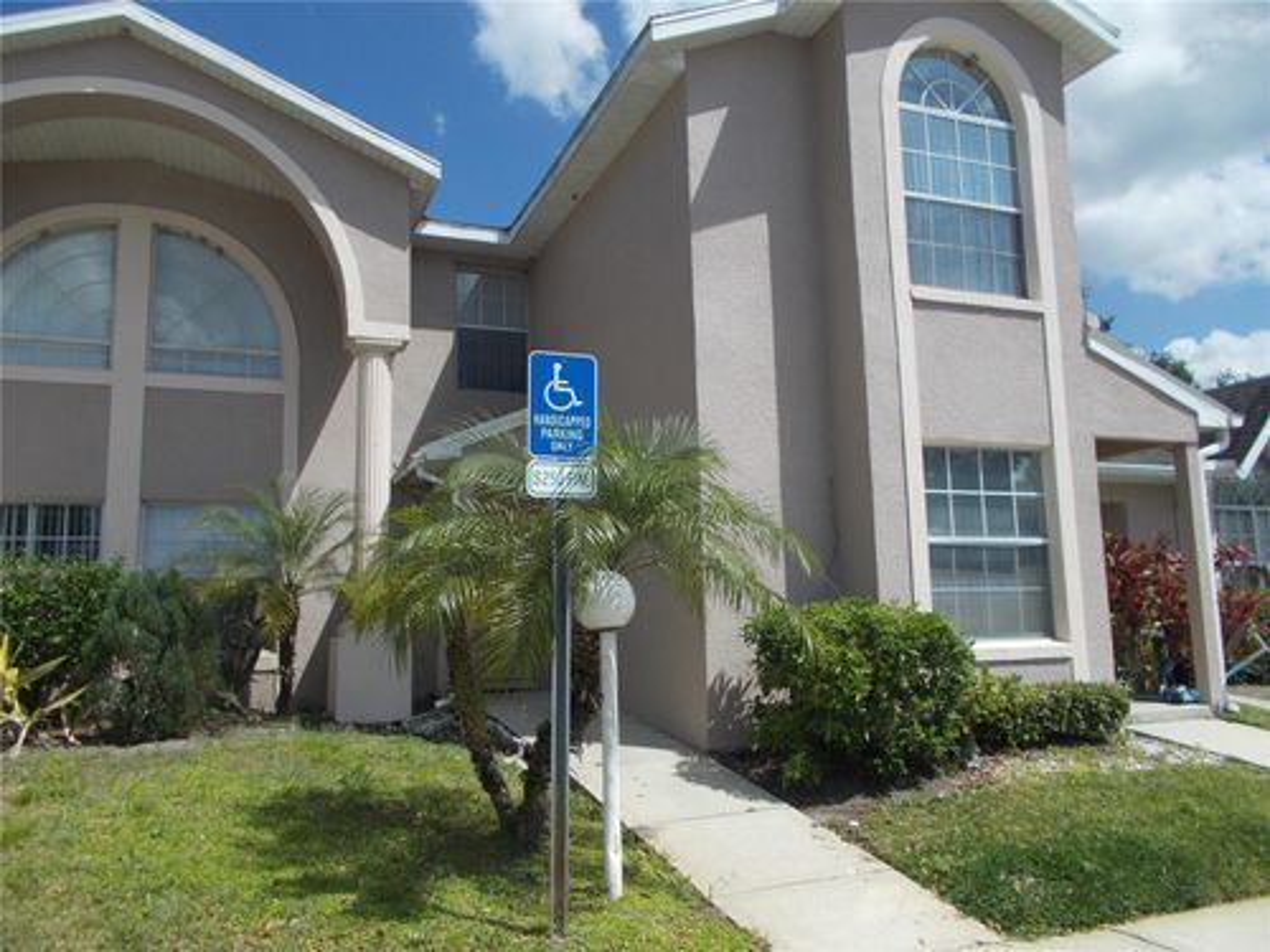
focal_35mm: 26
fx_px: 954
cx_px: 635
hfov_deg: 67.3
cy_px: 476
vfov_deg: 53.1
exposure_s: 1/200
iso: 80
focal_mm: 4.6
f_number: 8
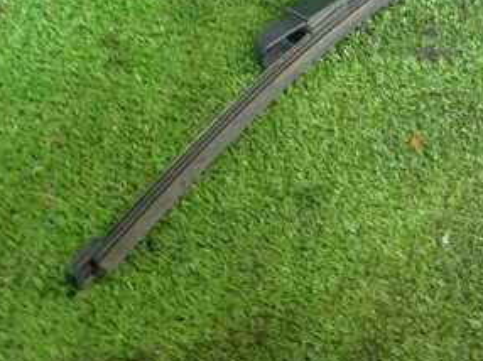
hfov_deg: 29.8
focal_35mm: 63
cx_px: 409
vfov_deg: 22.6
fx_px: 878
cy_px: 22
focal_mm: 5.4
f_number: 2.3
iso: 400
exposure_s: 1/30
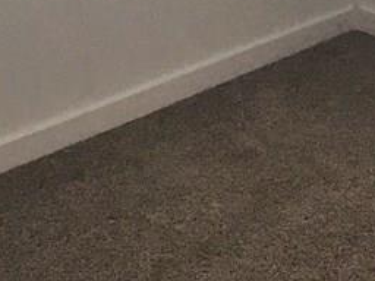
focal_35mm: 116
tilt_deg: -11.2
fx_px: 1257
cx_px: 231
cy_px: -186
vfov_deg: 12.0
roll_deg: +1.0
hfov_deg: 17.0
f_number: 2.2
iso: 32
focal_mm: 4.15
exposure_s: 1/30
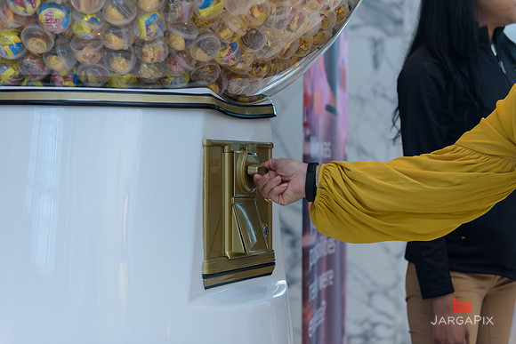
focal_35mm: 70
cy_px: 172
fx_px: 1004
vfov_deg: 19.5
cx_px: 258
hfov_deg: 28.8
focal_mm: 70
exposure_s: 1/320
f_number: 3.2
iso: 800
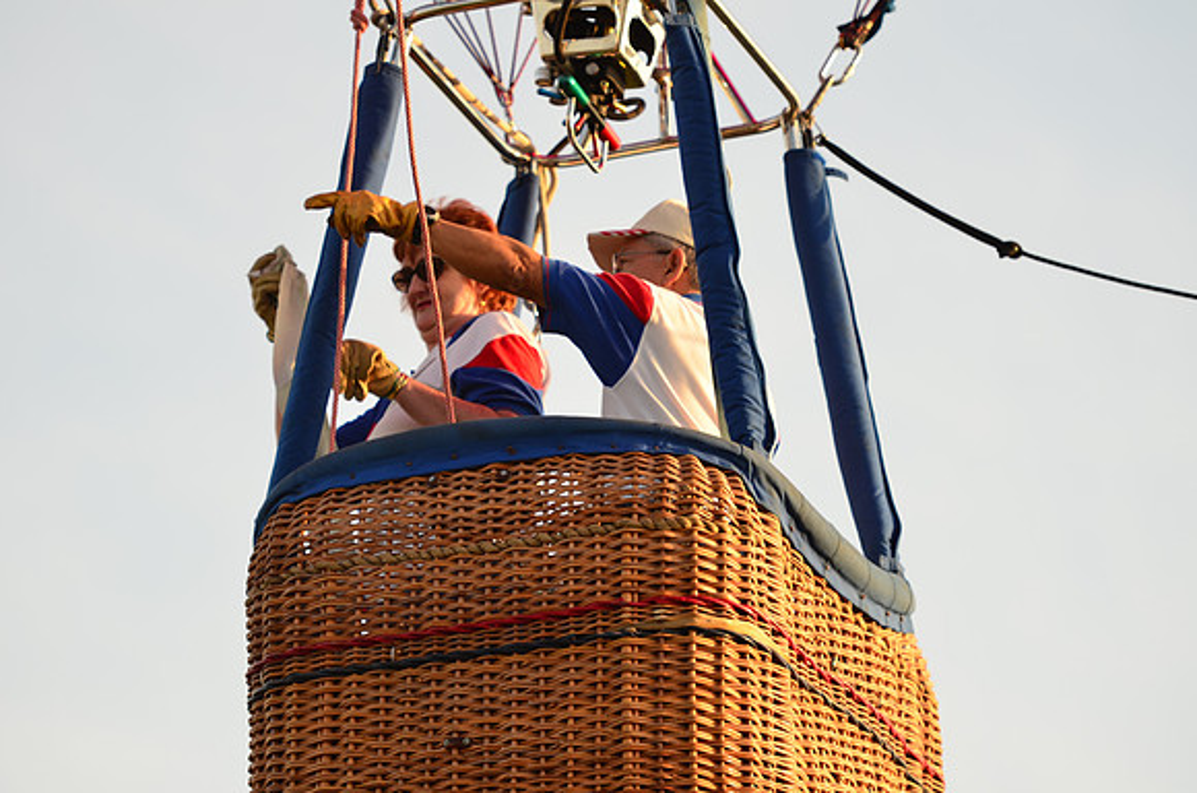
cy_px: 396
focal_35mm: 225
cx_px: 598
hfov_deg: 9.2
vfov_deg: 6.1
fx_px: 7465
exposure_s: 1/400
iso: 100
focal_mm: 150
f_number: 2.8
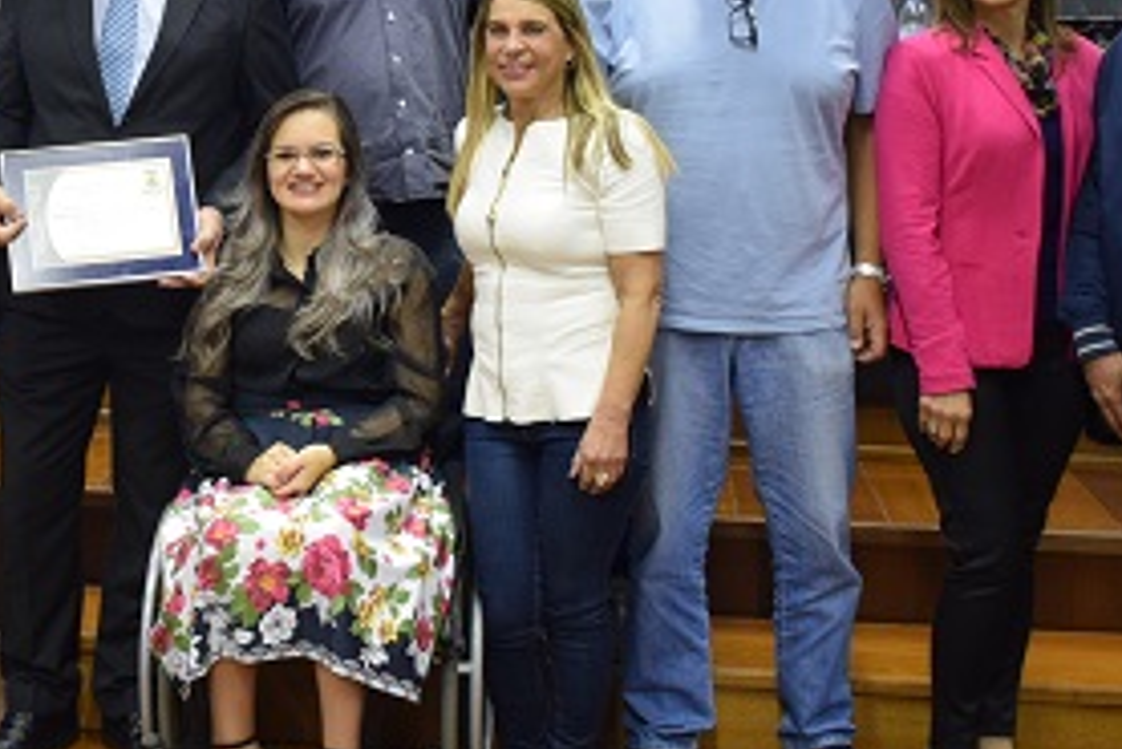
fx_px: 2027
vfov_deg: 20.8
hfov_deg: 30.4
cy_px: 217
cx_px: 279
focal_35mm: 65
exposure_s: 1/60
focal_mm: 20
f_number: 3.5
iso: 1400
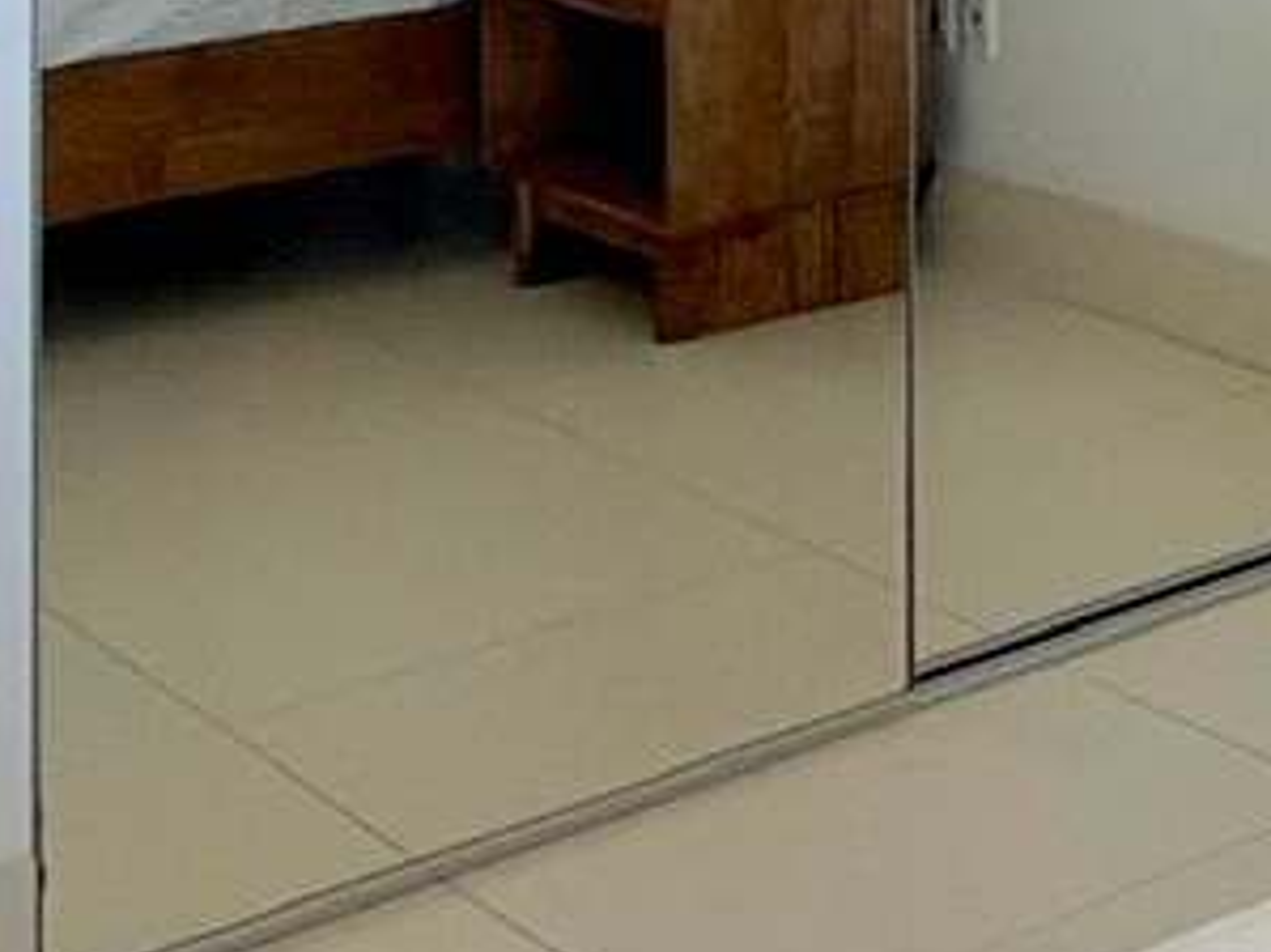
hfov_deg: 16.8
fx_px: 3523
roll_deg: +0.5
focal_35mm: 96
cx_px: 2308
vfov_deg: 13.7
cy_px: -786
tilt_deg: -0.1
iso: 40
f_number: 2.2
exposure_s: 1/125
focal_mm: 2.22
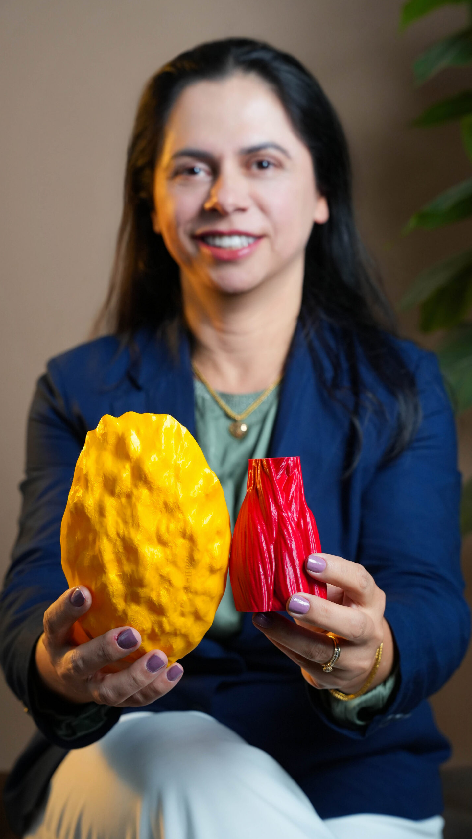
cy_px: 419
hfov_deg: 19.3
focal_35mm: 63
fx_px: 1391
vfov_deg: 33.6
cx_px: 237
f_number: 5.6
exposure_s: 1/125
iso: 1600
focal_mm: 59.5
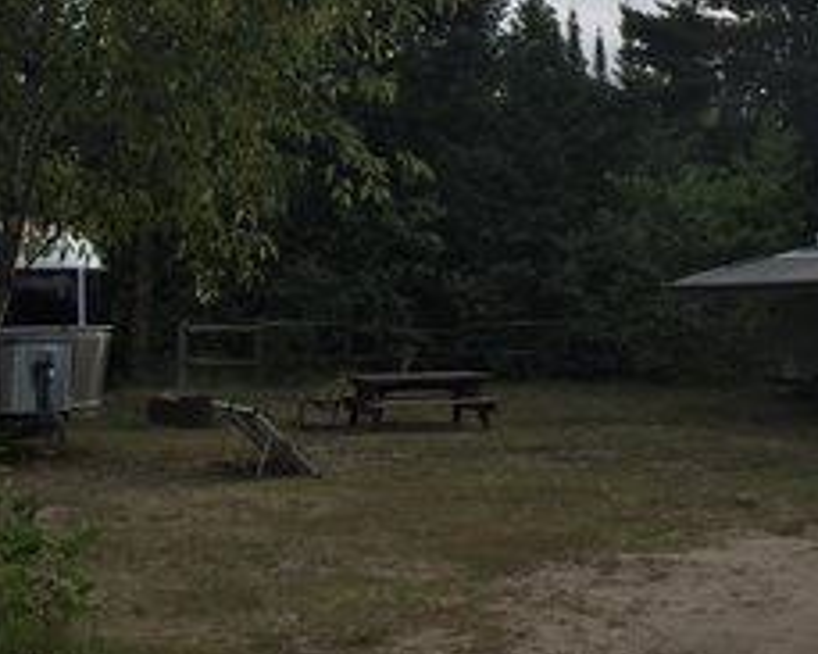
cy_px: 21
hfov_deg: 28.7
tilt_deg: +10.2
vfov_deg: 22.4
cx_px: 430
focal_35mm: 66
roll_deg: -0.8
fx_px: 1597
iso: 32
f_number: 2.2
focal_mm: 4.15
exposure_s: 1/1721
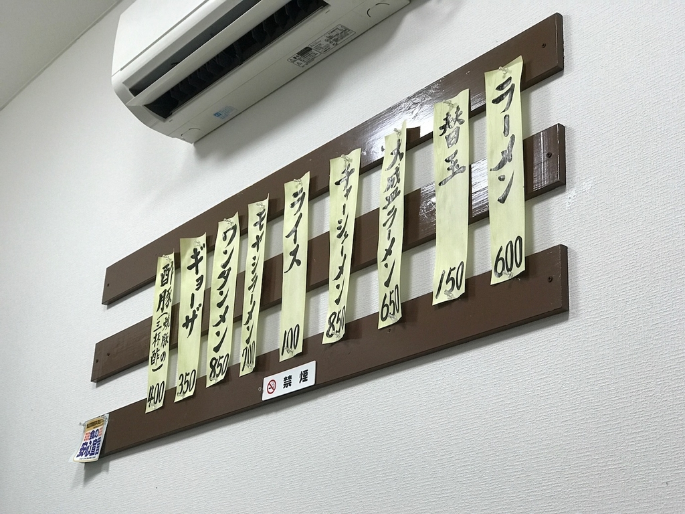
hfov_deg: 33.8
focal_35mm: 57
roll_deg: -1.4
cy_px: 257
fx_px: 1128
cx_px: 342
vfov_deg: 25.7
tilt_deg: +21.8
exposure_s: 1/60
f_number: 2.8
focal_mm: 6.6
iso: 80
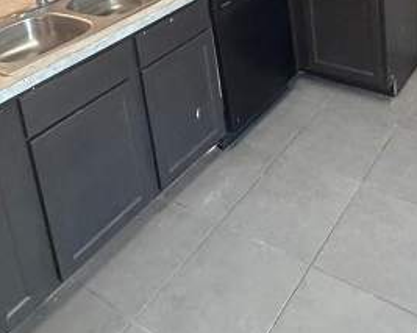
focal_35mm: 41
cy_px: -92
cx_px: 323
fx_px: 505
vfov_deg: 29.7
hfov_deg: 43.1
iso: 500
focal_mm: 2.22
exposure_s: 1/60
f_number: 2.2
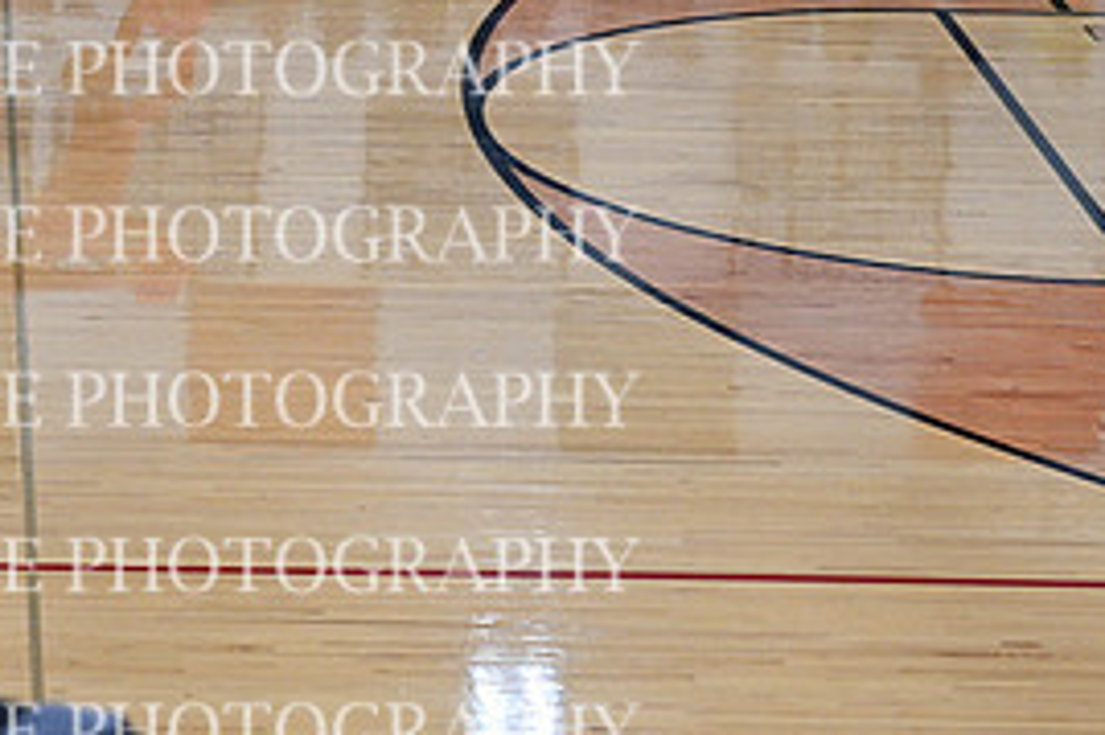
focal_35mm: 179
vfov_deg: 7.6
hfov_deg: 11.4
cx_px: 45
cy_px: -14
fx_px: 5491
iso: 4000
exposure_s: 1/400
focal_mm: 83
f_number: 4
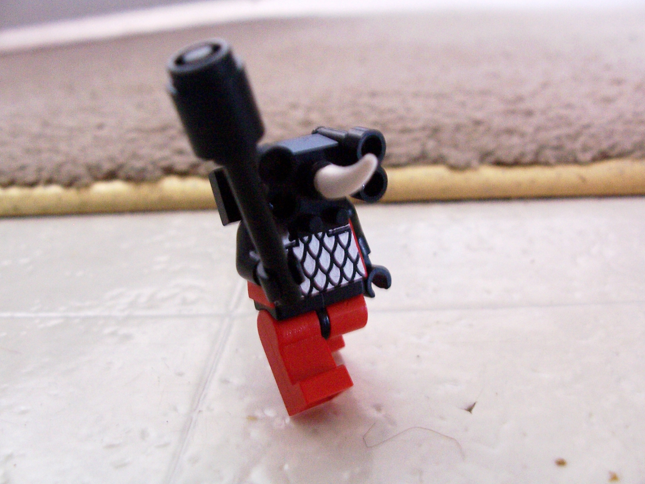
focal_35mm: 36
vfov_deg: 39.7
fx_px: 671
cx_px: 331
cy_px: 240
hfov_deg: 51.3
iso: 140
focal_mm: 6
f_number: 2.8
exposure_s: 1/8
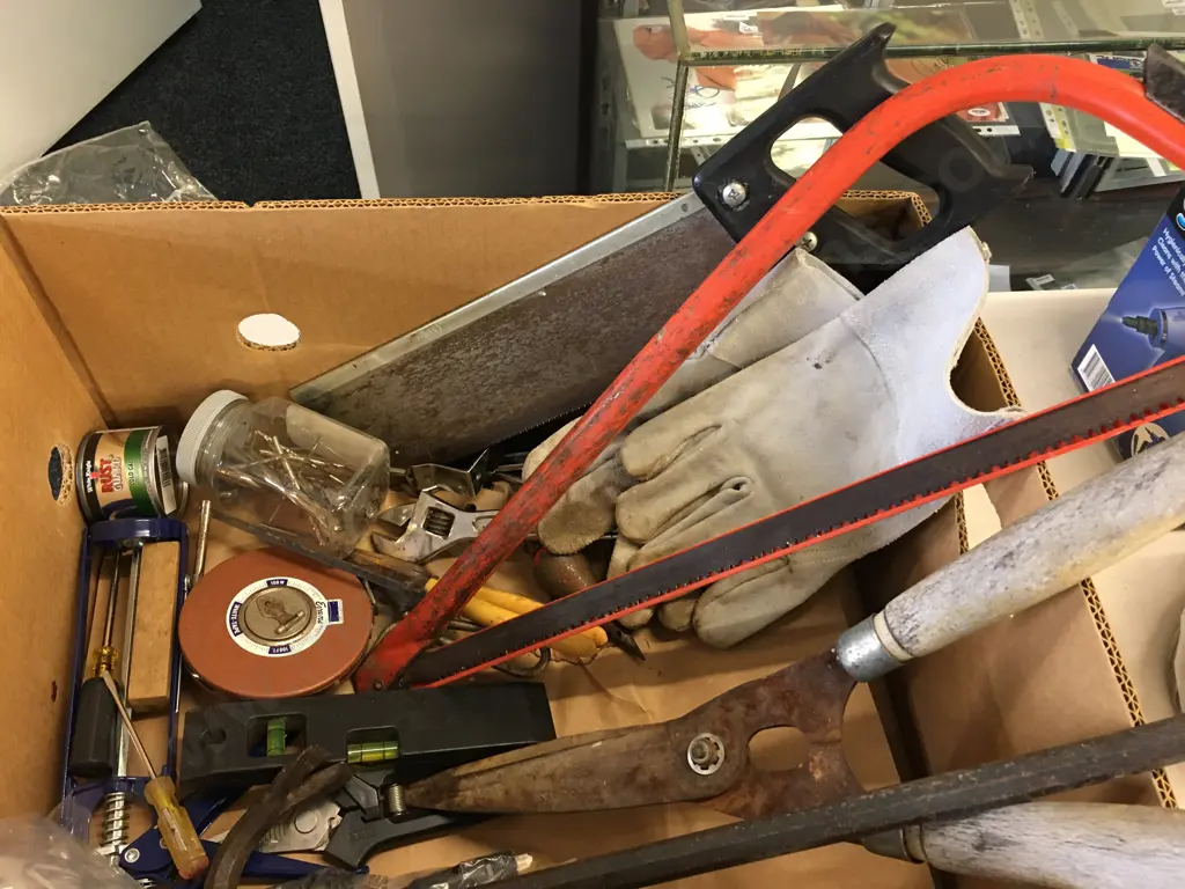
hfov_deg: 61.7
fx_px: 993
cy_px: 444
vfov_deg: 48.2
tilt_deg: -55.2
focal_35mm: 29
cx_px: 592
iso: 80
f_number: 2.2
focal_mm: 4.15
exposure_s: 1/17
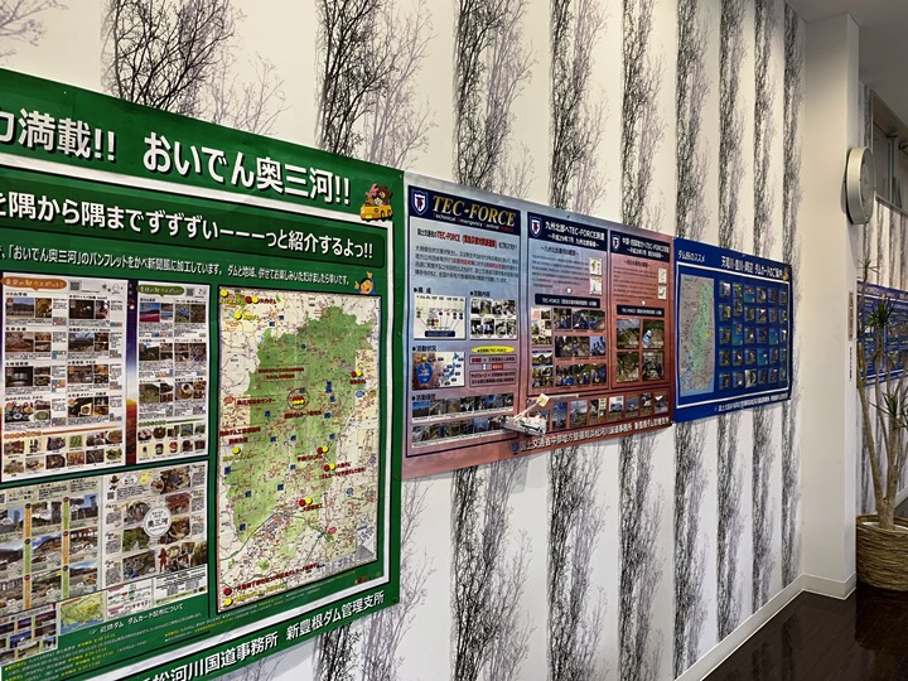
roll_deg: +0.3
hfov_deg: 67.3
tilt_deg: +0.6
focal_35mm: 26
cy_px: 340
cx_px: 454
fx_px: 682
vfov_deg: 53.1
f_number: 1.8
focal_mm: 4.25
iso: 100
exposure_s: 1/84
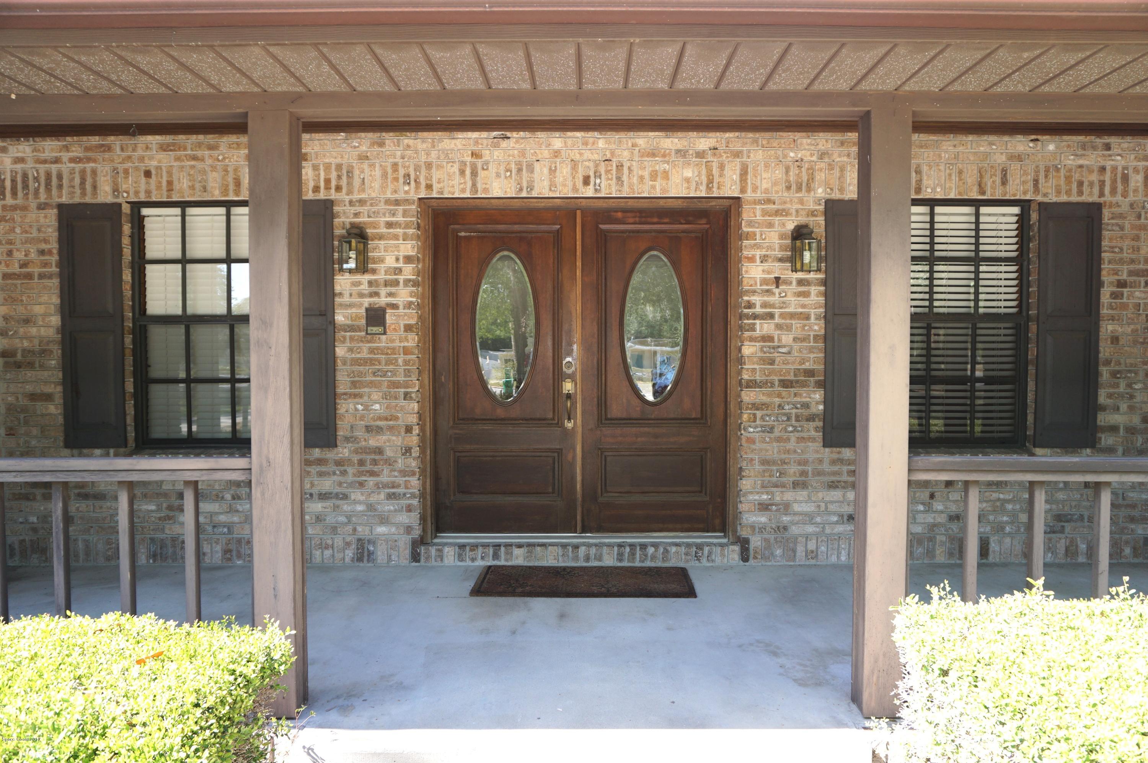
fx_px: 765
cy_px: 382
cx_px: 574
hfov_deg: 73.8
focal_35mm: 24
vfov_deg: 53.0
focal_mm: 16
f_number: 4.5
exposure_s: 1/60
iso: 100
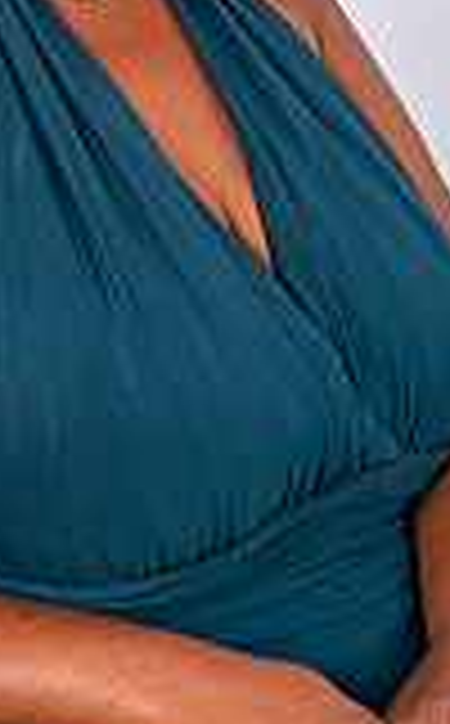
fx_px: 2247
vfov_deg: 17.8
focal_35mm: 114
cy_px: -9
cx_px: -27
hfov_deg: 11.3
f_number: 8
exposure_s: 1/200
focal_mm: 31
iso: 160
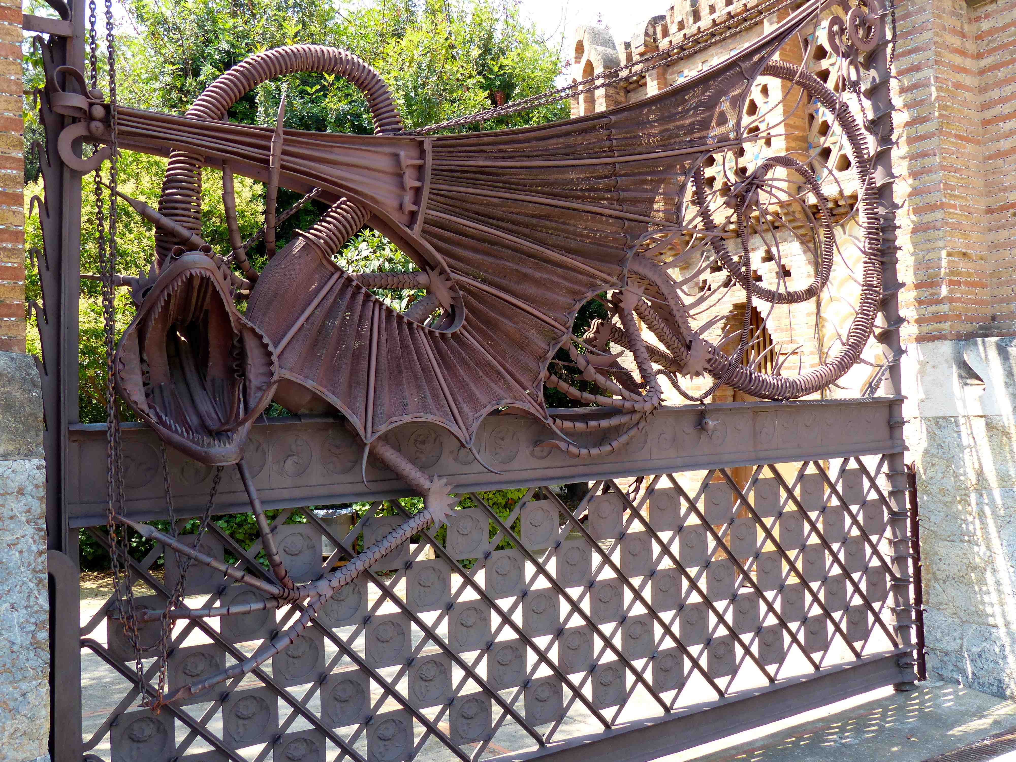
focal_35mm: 33
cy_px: 381
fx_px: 969
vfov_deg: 42.9
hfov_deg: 55.4
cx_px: 508
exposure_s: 1/200
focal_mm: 5.8
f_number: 4
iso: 100
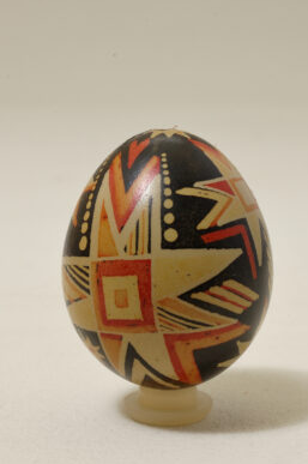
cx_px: 170
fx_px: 1372
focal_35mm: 107
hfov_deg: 12.8
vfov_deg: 19.2
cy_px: 240
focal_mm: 55
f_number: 11
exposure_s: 2.5
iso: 200
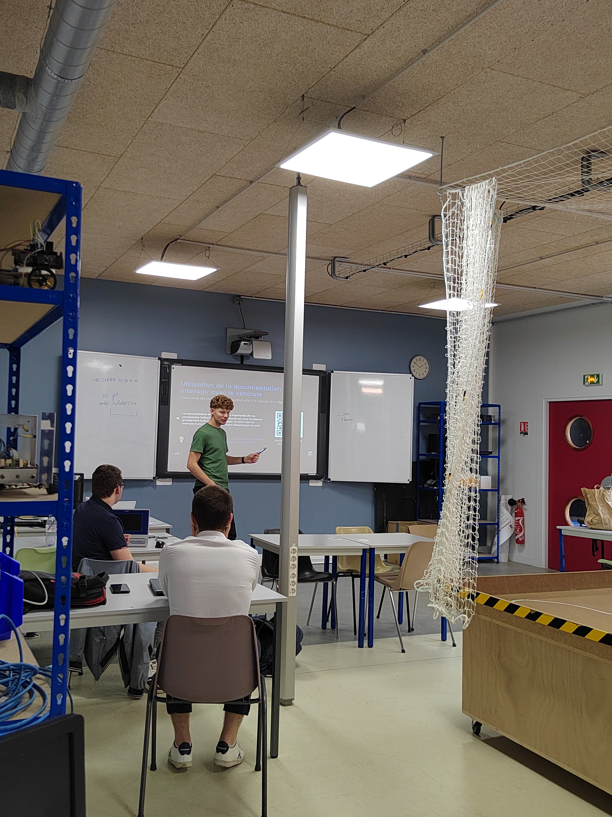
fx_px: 731
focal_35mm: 31
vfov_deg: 58.3
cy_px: 397
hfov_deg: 45.2
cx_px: 252
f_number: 1.9
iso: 1822
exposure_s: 1/100
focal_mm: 5.52
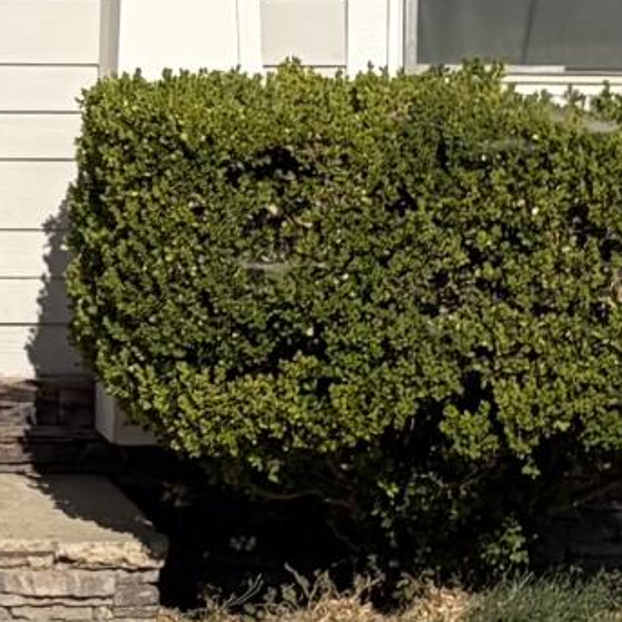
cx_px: -464
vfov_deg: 8.5
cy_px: -319
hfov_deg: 8.4
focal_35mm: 201
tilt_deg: -1.4
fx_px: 4086
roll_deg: -1.2
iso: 50
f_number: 1.6
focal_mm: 5.96
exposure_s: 1/8850
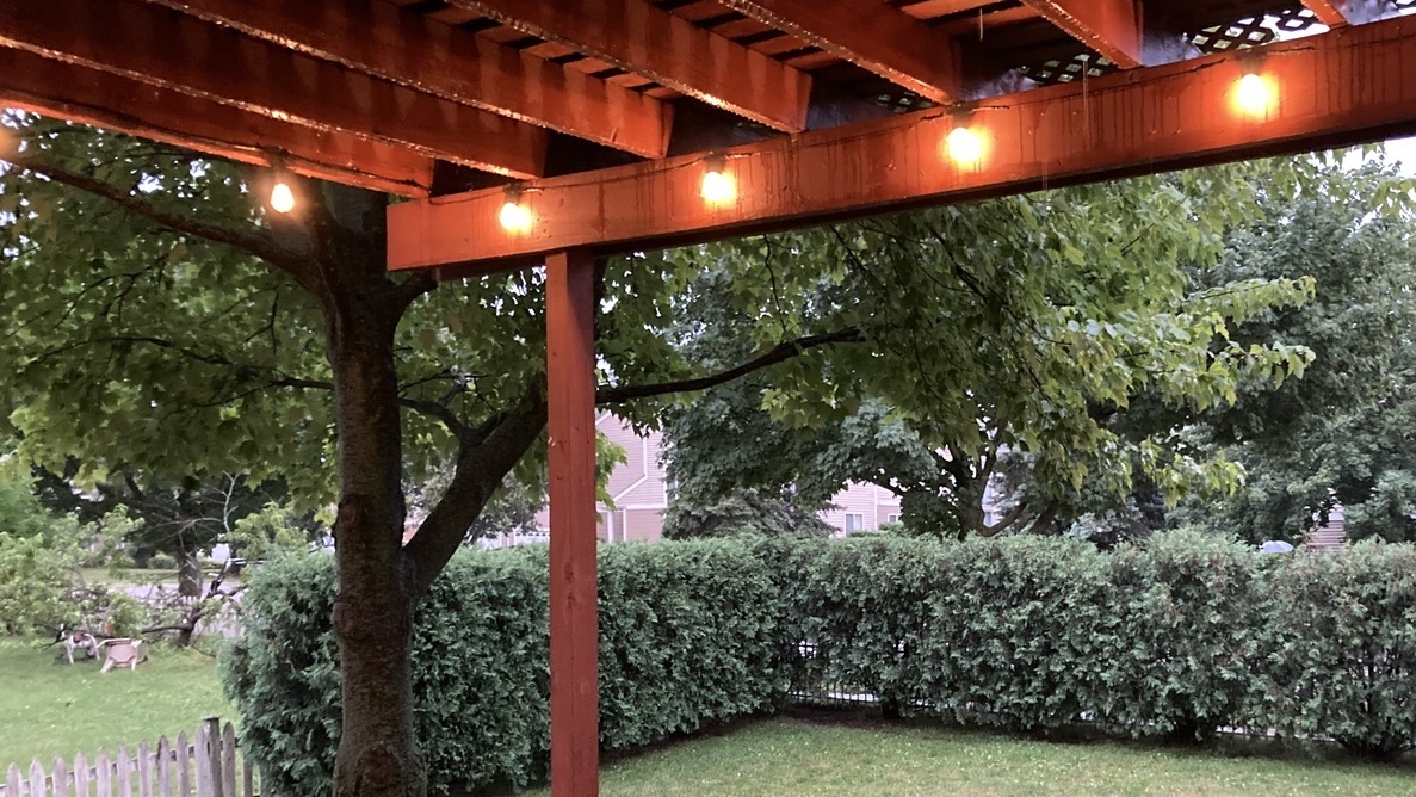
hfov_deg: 53.6
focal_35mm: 37
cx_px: 848
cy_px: 570
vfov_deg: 31.6
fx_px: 1389
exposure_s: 1/28
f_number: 1.8
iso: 640
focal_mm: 3.99
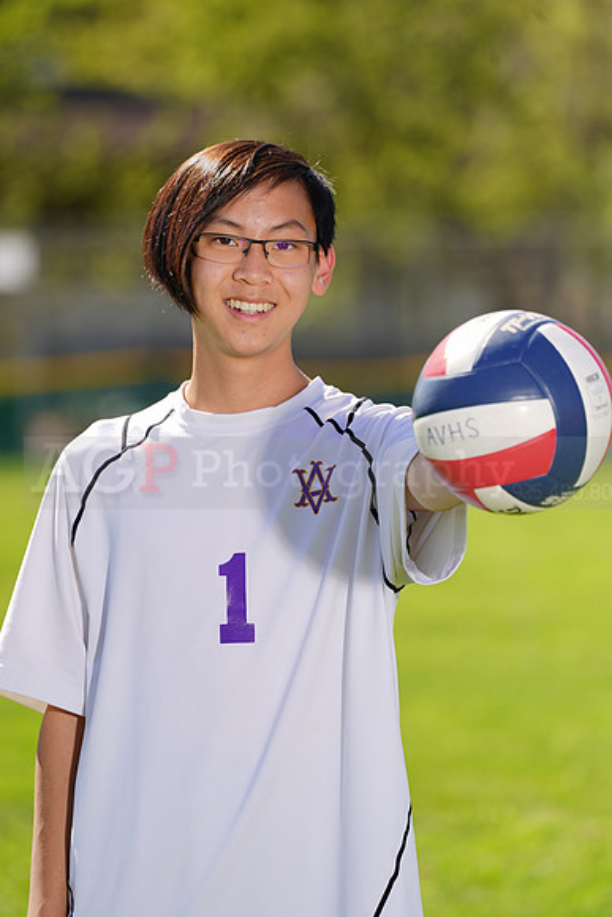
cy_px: 458
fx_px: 8715
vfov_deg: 6.0
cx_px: 306
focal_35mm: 342
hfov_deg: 4.0
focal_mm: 342
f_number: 7.1
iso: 64
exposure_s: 1/200
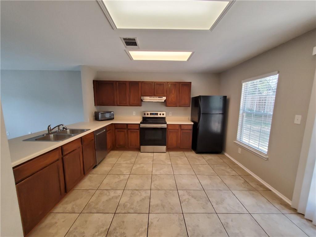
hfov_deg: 106.2
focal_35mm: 13
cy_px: 118
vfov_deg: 89.9
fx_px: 119
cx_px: 158
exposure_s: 1/60
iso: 200
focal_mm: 1.8
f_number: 2.2
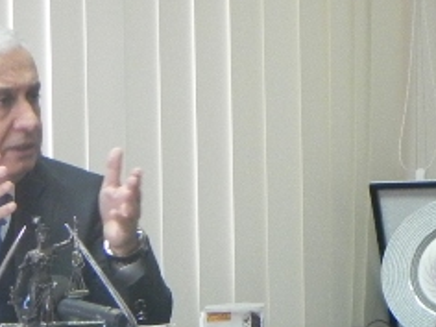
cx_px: 381
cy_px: 288
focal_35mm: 224
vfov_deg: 6.6
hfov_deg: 8.8
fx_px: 2821
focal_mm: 11.8
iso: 400
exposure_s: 1/15.7
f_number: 3.5
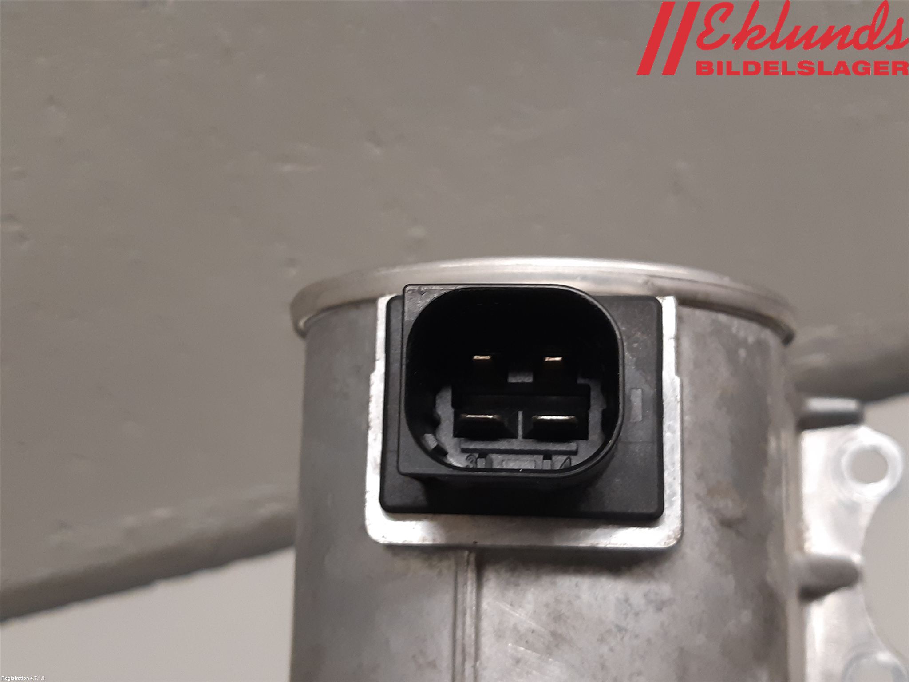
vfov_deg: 53.1
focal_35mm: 26
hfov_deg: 67.3
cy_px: 341
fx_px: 683
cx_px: 454
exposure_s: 1/50
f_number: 1.7
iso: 160
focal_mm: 3.93
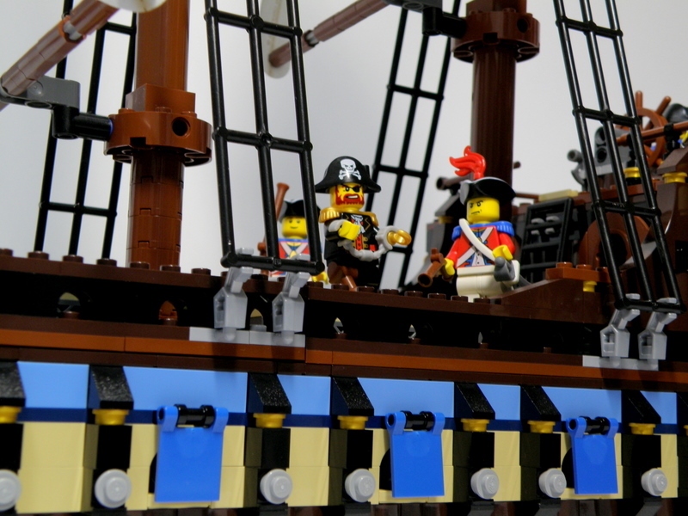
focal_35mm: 55
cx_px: 344
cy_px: 258
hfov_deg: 34.9
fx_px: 1093
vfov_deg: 26.6
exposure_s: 1/15
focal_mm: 9.77
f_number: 4
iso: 64
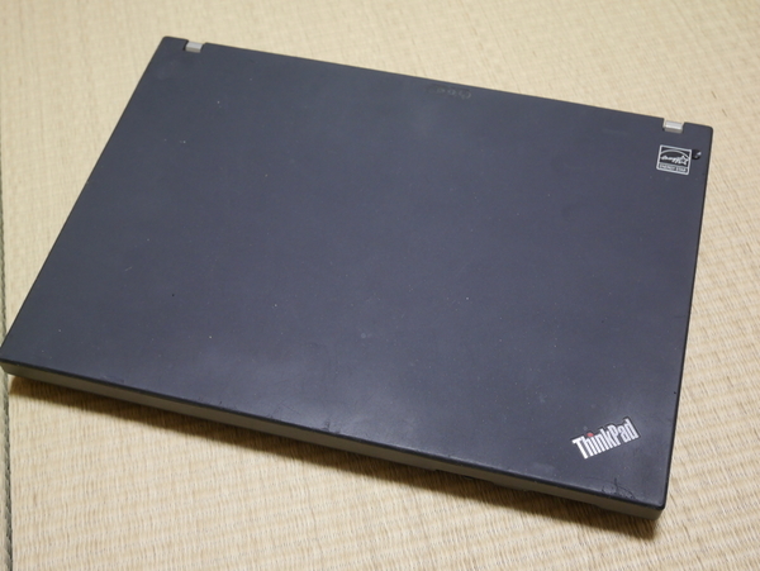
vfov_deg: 29.1
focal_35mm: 50
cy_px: 286
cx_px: 380
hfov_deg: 38.2
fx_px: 1099
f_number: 5.2
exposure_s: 1/13
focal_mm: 25
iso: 800
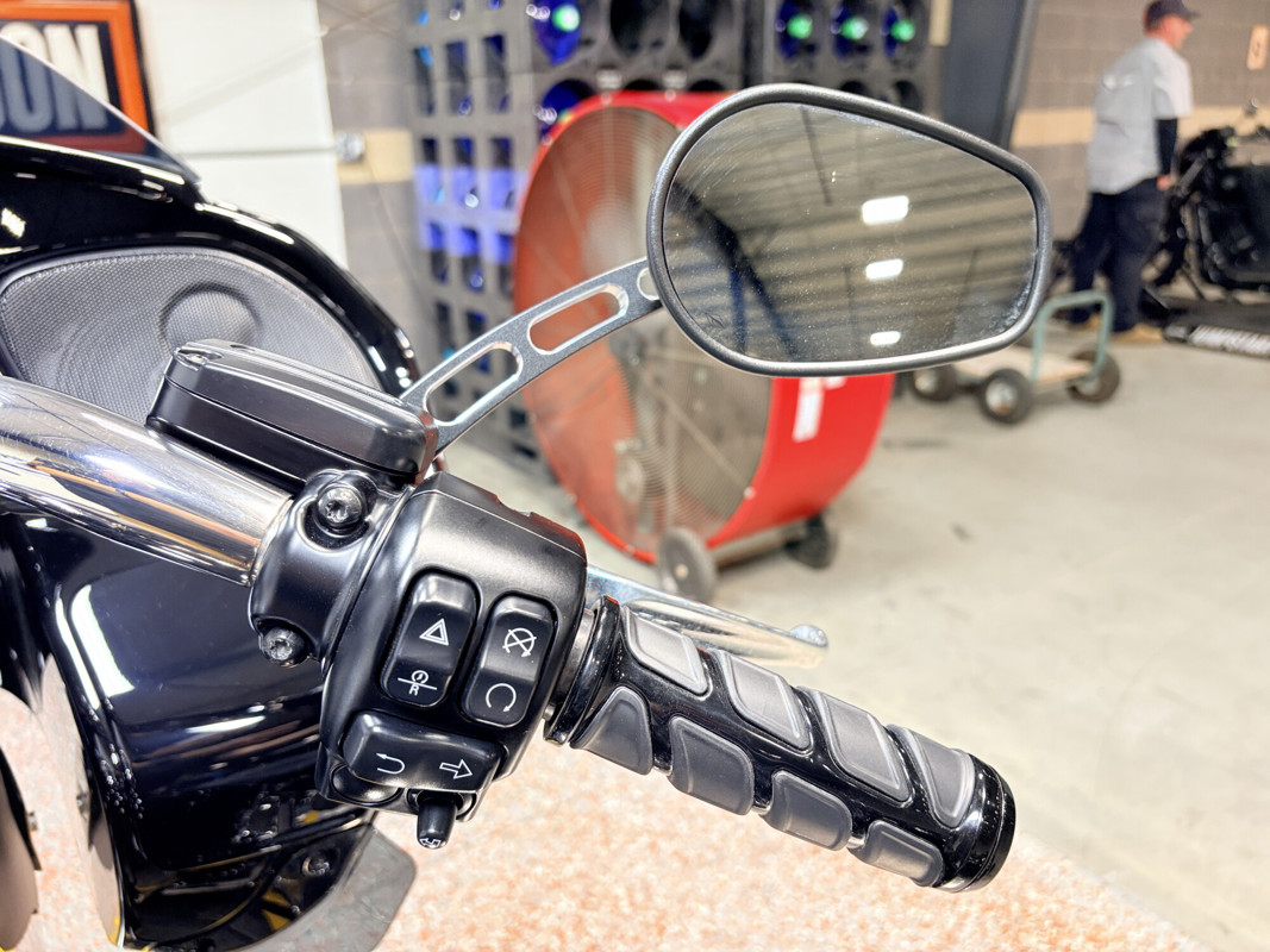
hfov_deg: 67.3
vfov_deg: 53.1
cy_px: 476
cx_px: 635
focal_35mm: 26
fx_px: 954
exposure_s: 1/120
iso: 160
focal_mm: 5.96
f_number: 1.6
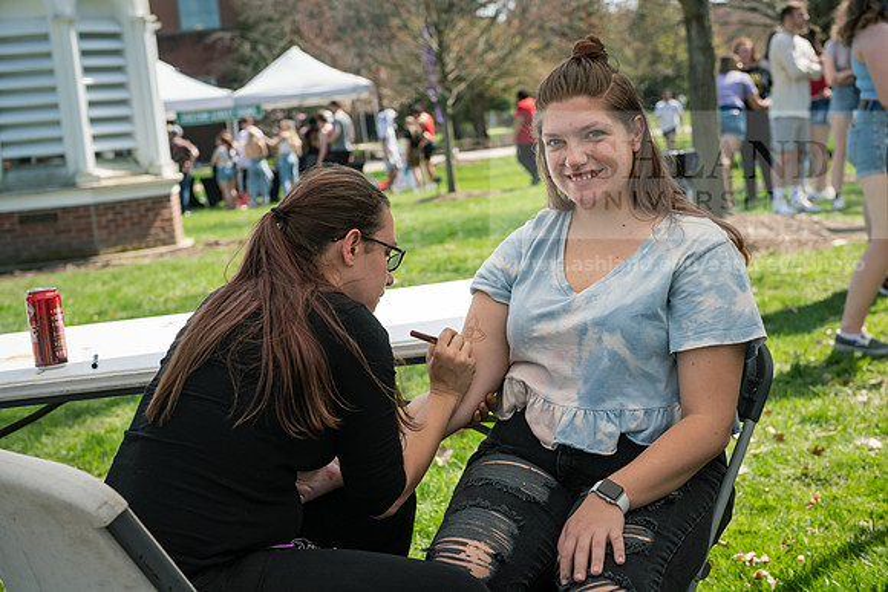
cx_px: 444
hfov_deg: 34.5
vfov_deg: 23.4
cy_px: 296
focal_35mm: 58
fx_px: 1431
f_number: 5
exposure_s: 1/400
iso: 160
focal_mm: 58
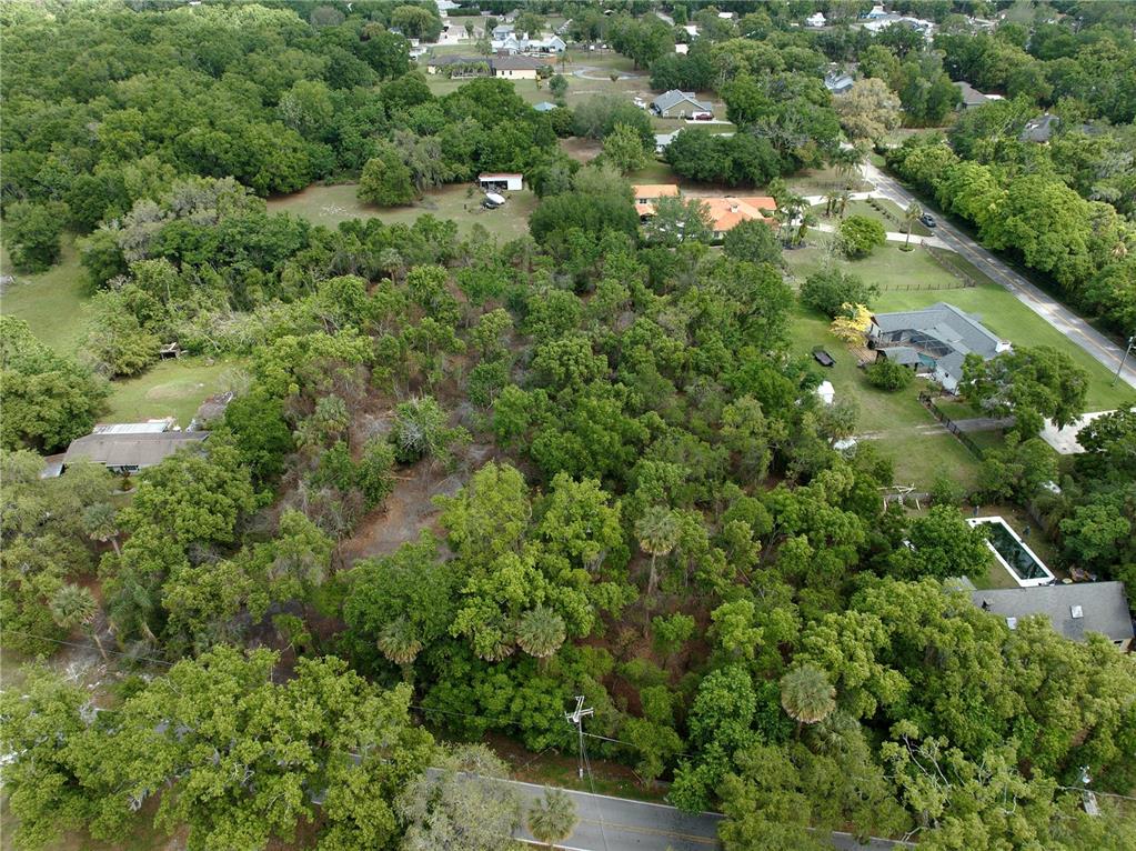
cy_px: 426
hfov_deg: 71.6
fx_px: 787
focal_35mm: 24
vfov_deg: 56.8
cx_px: 568
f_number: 2.8
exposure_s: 1/800
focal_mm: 12.29
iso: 100
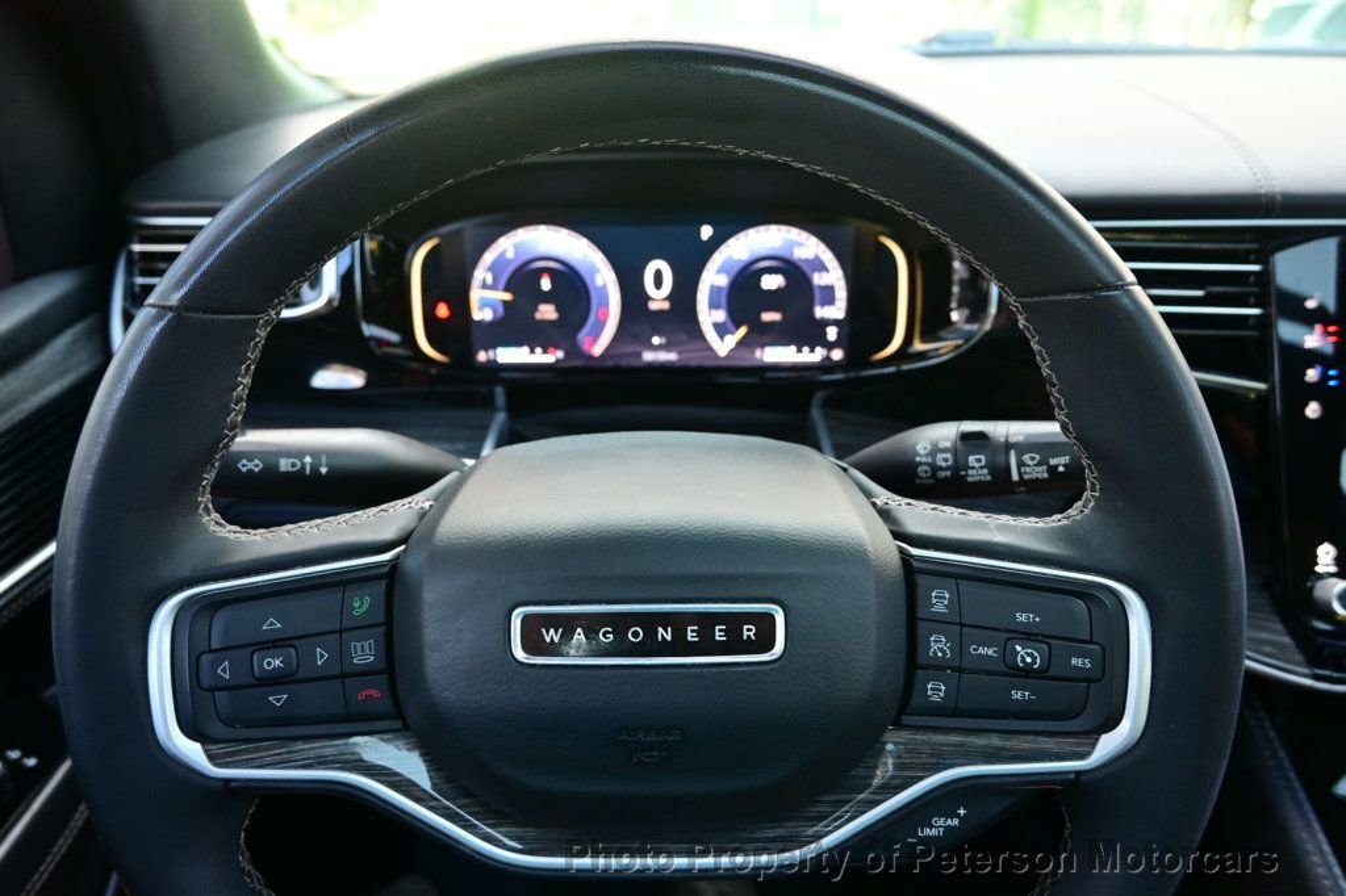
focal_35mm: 24
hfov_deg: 73.8
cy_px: 448
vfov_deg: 53.1
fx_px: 897
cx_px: 673
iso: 450
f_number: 3.5
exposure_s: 1/25
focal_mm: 16
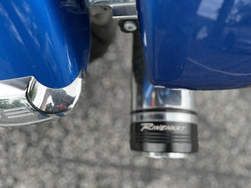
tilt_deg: -76.8
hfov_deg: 67.3
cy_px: 94
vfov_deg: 53.1
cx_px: 126
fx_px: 189
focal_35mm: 26
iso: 40
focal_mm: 5.1
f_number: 1.6
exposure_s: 1/288
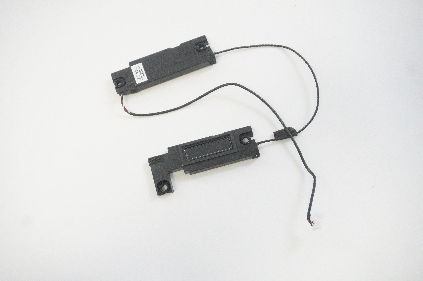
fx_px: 493
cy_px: 140
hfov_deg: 46.4
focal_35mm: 42
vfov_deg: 31.8
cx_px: 212
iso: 6400
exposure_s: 1/250
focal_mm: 28
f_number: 5.6
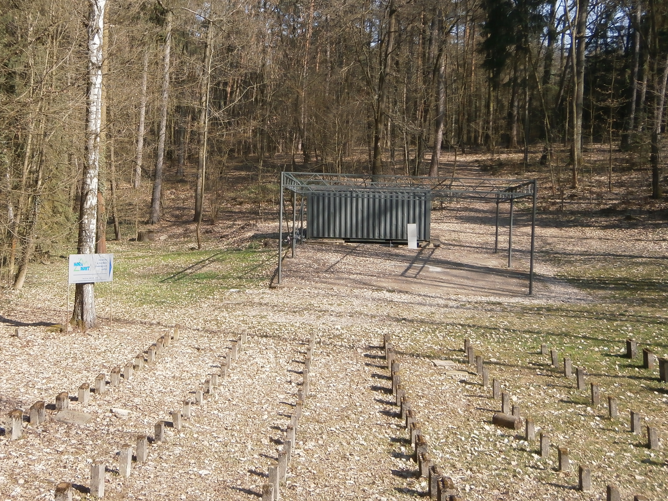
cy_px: 250
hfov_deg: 58.4
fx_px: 598
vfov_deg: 45.4
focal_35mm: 31
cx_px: 334
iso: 80
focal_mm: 5.5
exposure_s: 1/640
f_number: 2.9
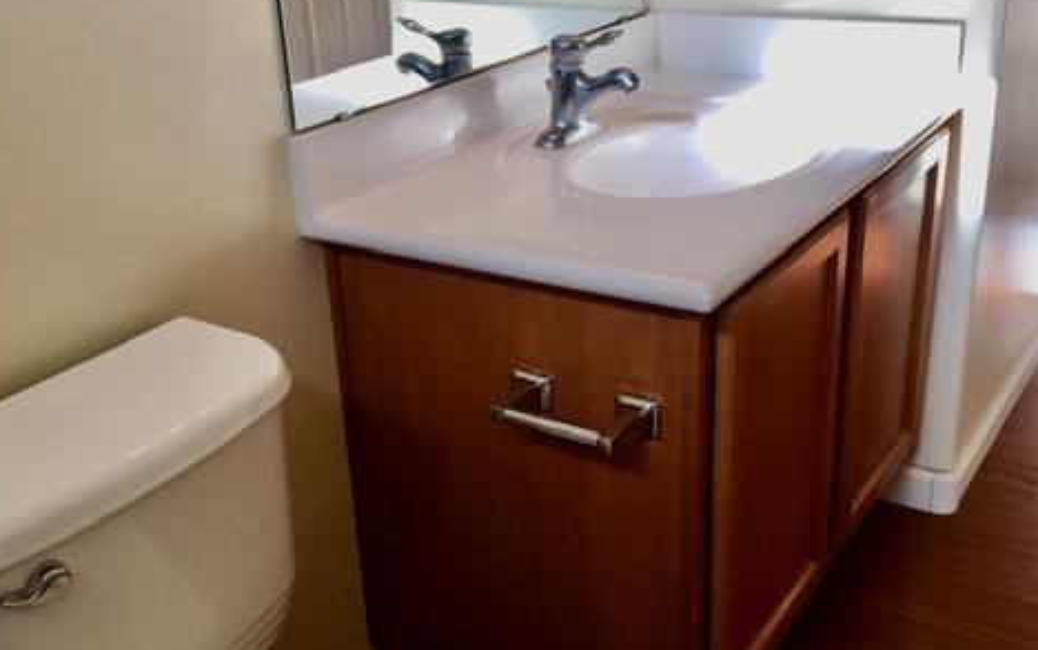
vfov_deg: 30.6
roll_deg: +1.7
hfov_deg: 47.2
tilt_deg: -25.2
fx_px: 1189
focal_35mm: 42
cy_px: 339
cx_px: 508
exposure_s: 1/120
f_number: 2.2
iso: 25
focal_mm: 4.15
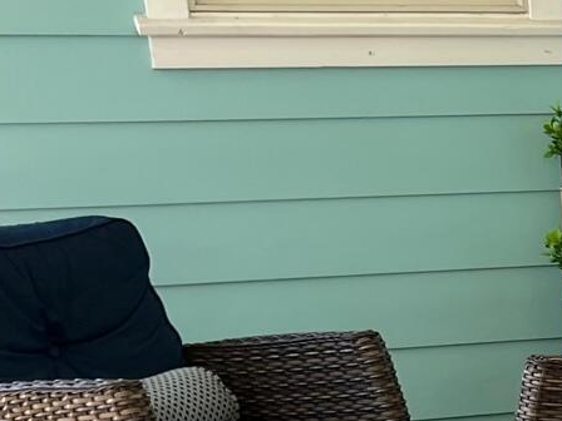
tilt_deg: -18.2
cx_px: 911
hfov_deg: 15.2
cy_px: 684
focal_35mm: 117
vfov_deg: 11.9
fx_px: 1900
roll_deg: +2.6
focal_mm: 5.7
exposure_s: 1/121
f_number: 1.5
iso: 64
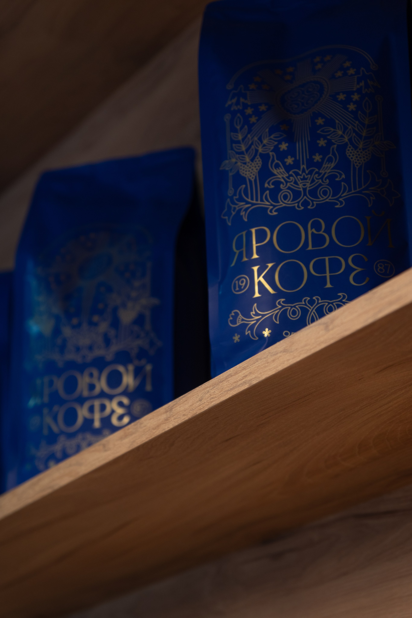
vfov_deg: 23.1
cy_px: 309
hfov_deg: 15.5
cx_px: 206
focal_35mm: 88
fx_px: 1511
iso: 200
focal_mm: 58.6
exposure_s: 1/30
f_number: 4
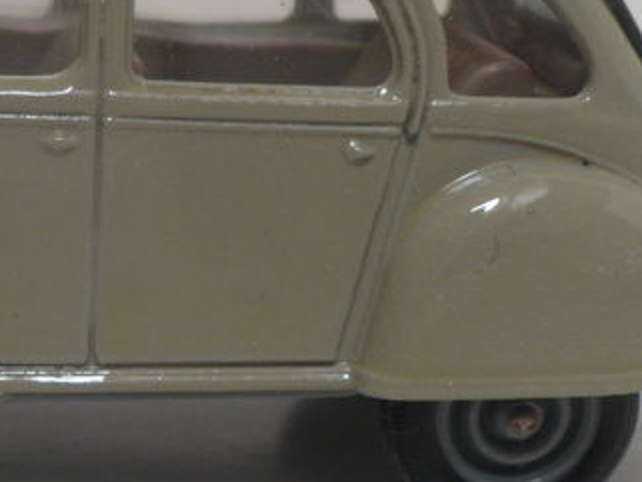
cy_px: 244
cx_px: 60
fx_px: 1558
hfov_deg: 22.7
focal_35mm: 84
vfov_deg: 17.6
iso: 100
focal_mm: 4.9
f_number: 3.3
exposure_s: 1/30
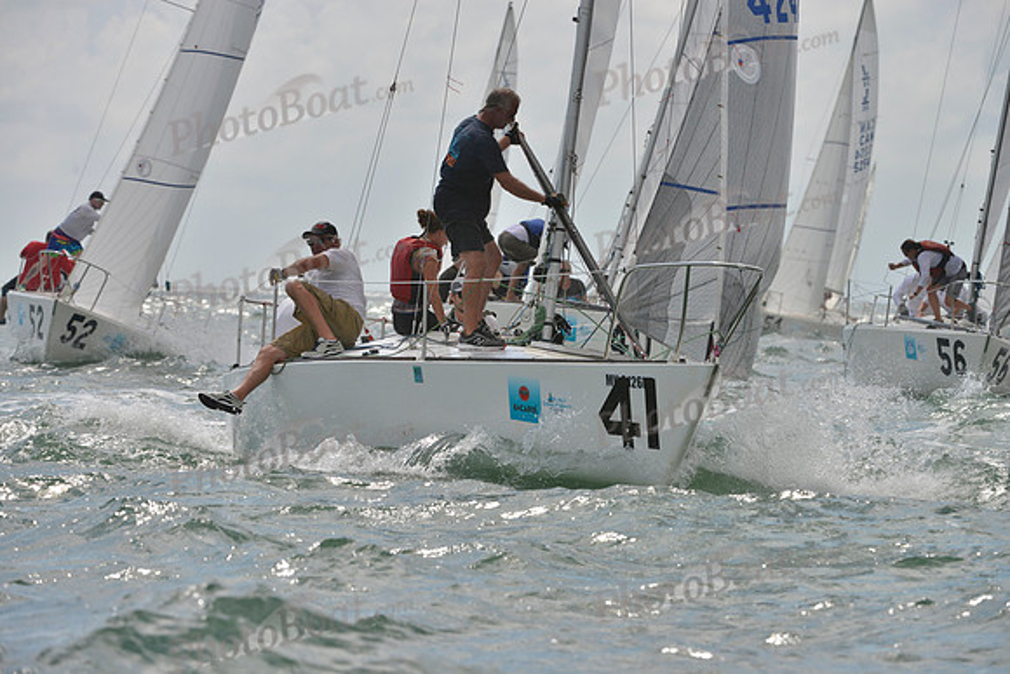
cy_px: 337
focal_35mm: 270
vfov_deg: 5.1
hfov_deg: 7.6
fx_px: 7576
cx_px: 505
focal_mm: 270
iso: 280
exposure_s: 1/1000
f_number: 10
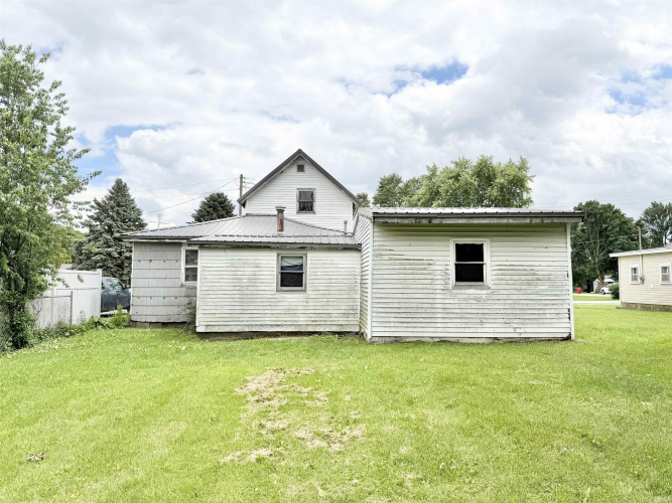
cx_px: 336
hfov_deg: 71.6
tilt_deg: +3.9
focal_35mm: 24
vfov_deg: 56.8
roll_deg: +0.0
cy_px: 252
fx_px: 466
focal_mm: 6.76
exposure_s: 1/8130
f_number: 1.78
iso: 80
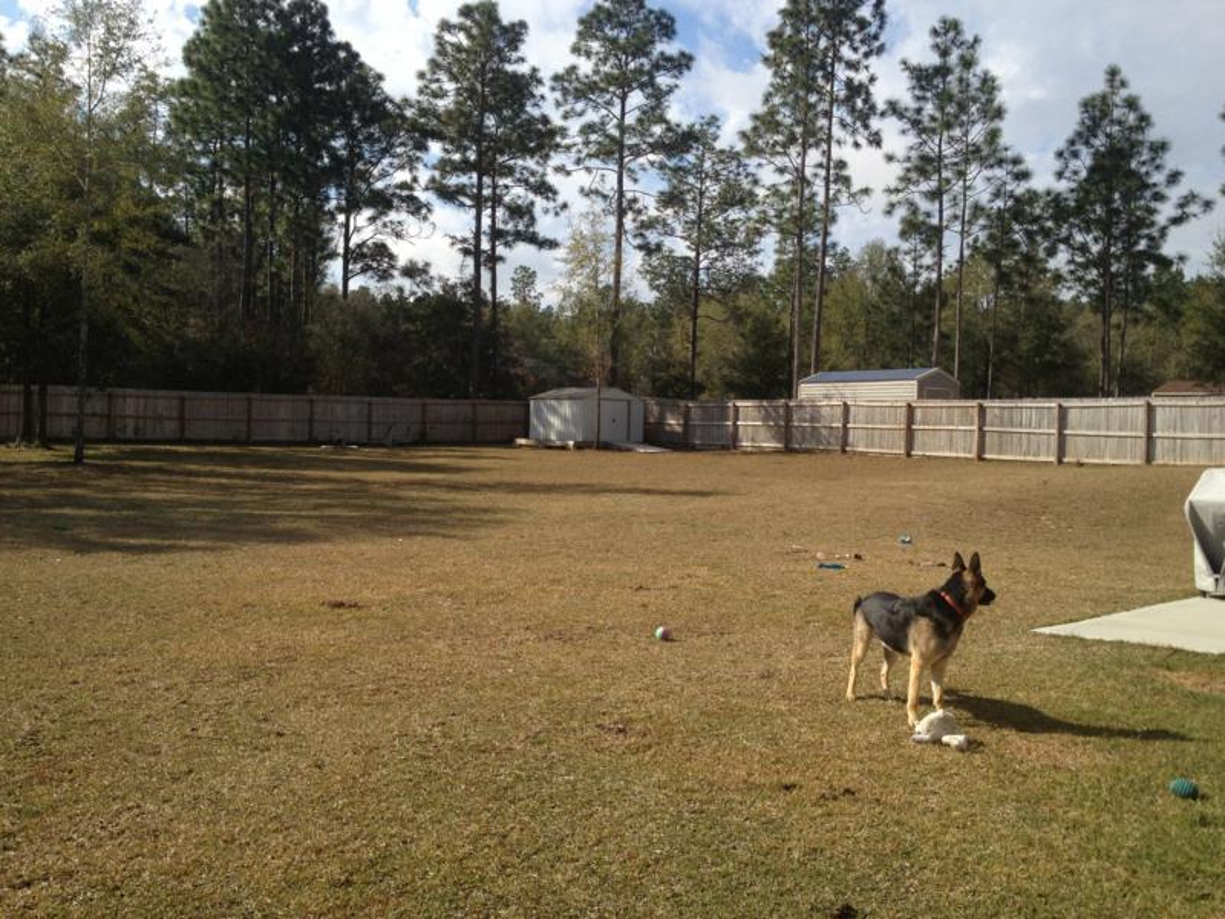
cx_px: 612
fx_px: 1239
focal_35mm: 35
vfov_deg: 40.7
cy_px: 460
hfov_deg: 52.6
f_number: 2.4
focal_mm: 4.28
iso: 50
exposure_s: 1/1783
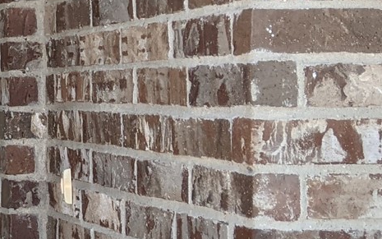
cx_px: -320
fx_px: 1312
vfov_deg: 10.4
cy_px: 71
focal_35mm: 126
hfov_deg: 14.4
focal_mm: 4.44
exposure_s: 1/234
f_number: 1.8
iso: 39
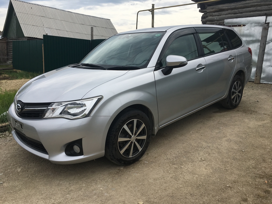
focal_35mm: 29
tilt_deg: -10.4
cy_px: 102
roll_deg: -3.4
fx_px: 228
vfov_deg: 48.2
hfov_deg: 61.7
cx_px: 136
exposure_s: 1/1709
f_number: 2.2
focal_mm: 4.15
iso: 25
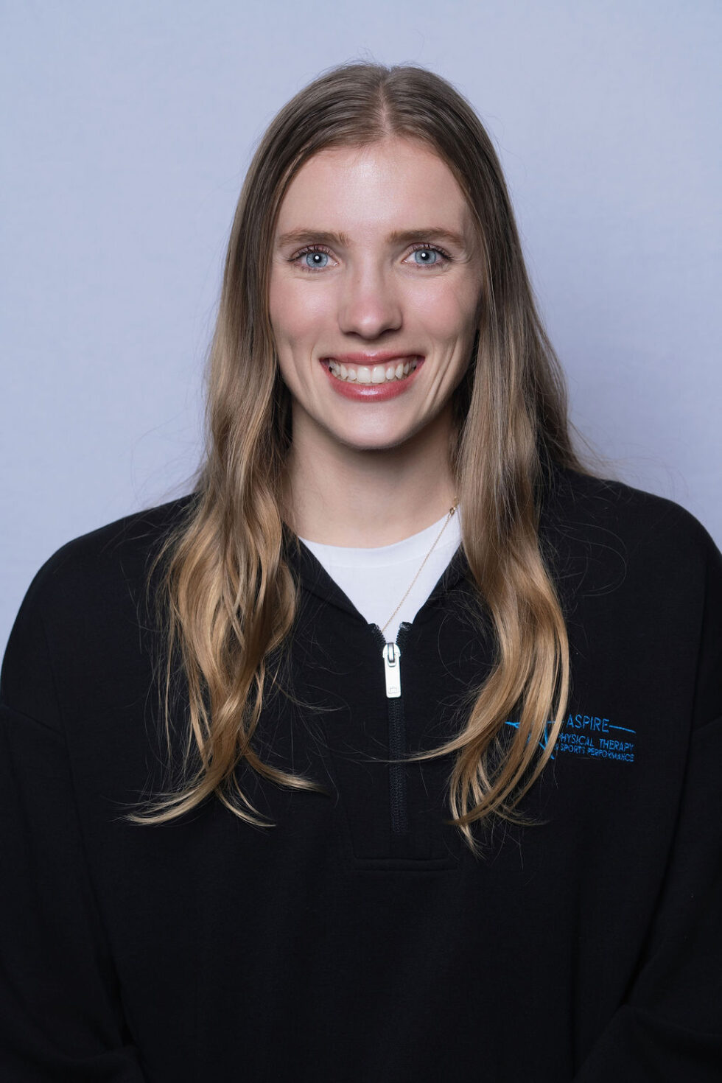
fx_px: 3640
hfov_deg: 11.3
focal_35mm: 121
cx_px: 361
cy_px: 542
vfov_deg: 16.9
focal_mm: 121
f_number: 7.1
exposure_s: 1/125
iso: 400
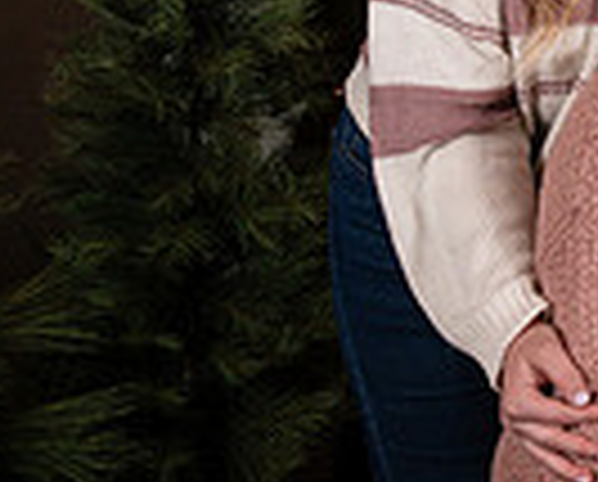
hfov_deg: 14.0
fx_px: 2217
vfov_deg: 12.2
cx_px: 989
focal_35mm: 125
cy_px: -16
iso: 400
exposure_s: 1/250
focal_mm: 30
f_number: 5.6
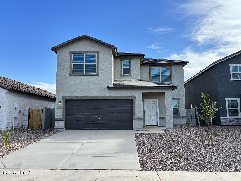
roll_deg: -0.6
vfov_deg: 53.1
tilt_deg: +7.0
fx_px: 181
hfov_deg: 67.3
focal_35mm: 26
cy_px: 90
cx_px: 120
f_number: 1.6
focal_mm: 5.96
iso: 50
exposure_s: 1/1522
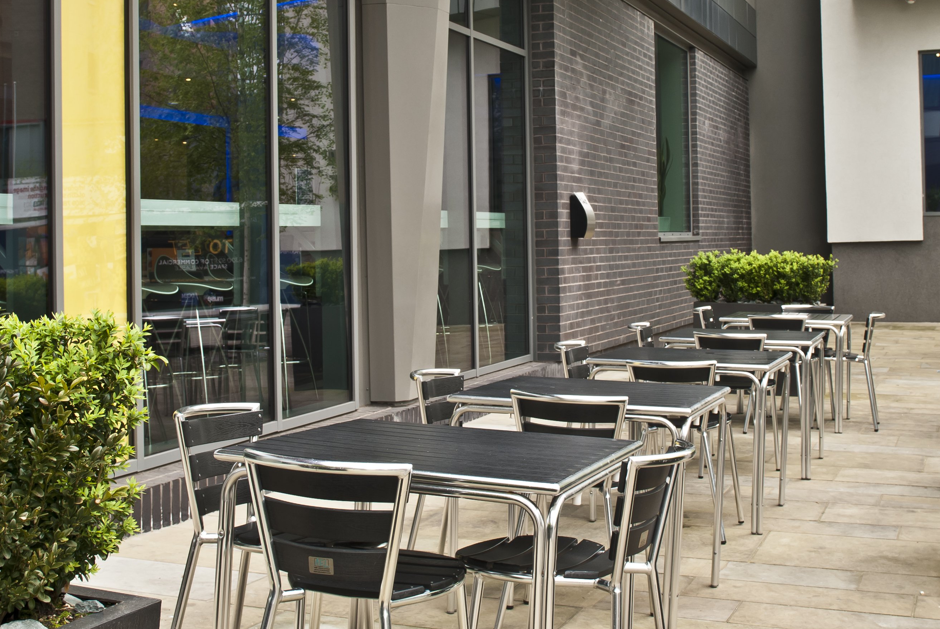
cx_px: 509
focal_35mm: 53
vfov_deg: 25.4
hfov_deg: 37.4
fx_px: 1386
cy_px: 187
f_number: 9
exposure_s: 1/10
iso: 100
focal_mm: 24
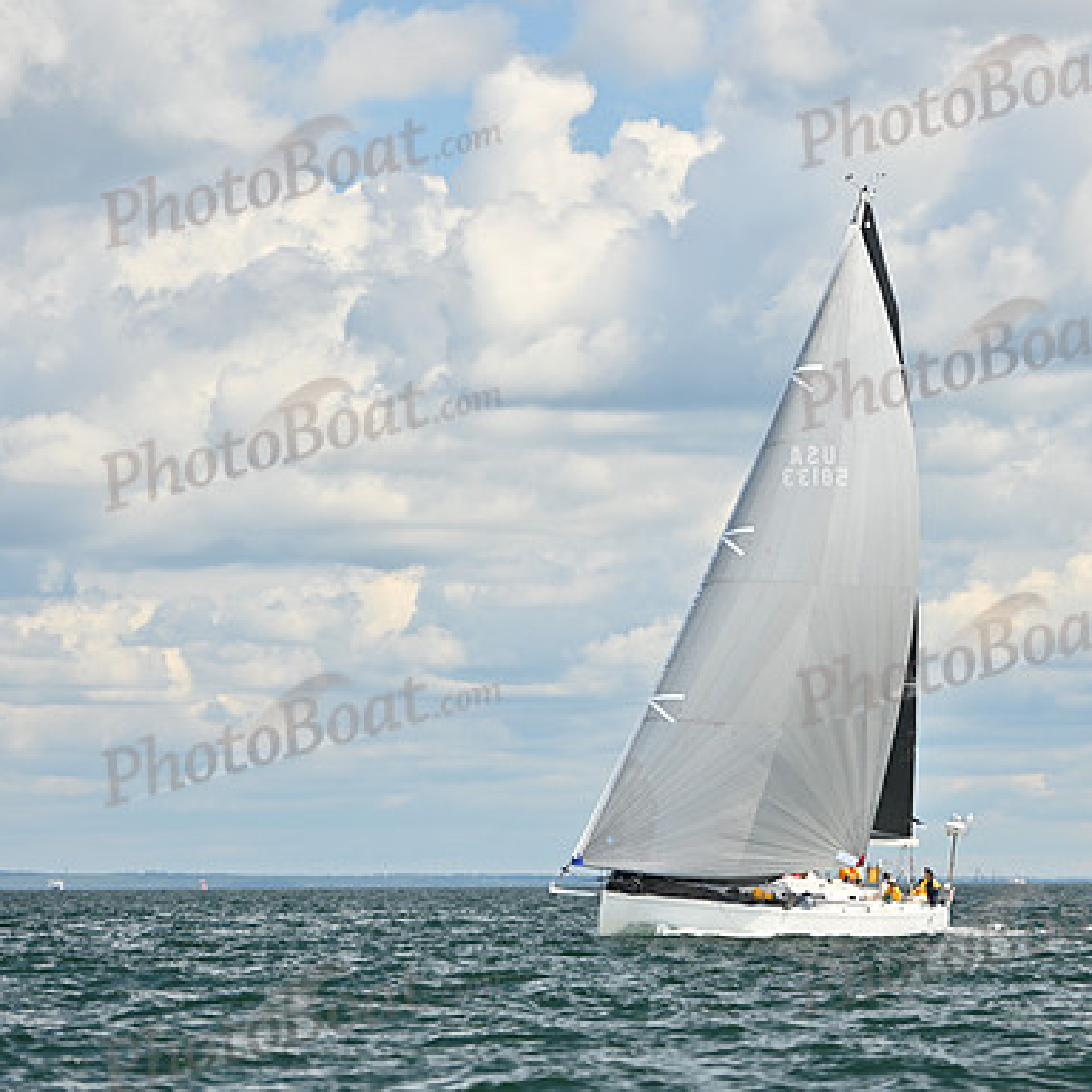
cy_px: 545
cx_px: 651
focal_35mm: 199
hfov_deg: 8.8
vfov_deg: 8.8
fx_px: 7102
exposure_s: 1/2000
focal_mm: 155
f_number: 2.8
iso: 250
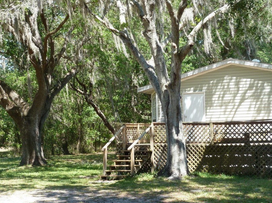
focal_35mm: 70
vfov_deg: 21.0
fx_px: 550
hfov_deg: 27.8
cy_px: 104
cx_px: 129
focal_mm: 9.1
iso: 80
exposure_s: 1/100
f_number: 3.9
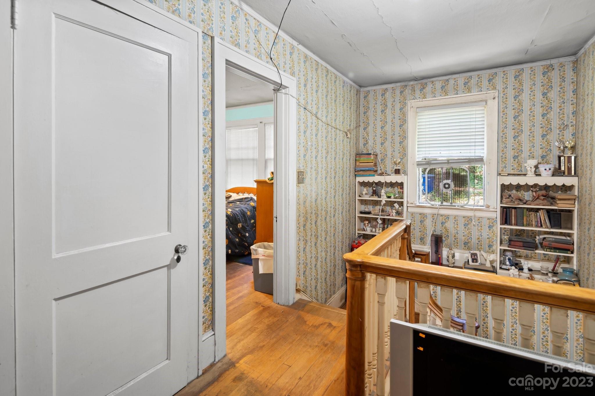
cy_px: 198
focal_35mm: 17
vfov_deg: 70.4
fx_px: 281
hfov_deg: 93.3
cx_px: 298
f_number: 8
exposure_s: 1.6
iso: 400
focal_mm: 17
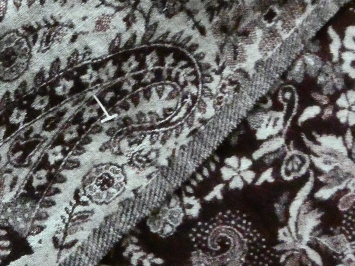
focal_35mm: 46
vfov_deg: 30.4
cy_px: 39
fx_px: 472
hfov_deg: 37.5
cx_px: 14
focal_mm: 3.6
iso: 3200
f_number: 7.1
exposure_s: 1/25
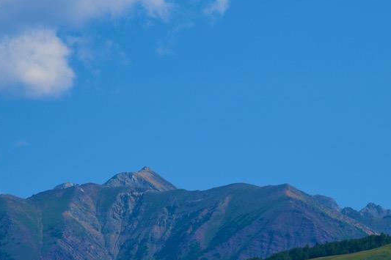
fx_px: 3127
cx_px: 55
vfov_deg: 4.8
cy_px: 220
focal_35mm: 288
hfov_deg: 7.1
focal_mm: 80
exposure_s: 1/400
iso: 100
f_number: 10
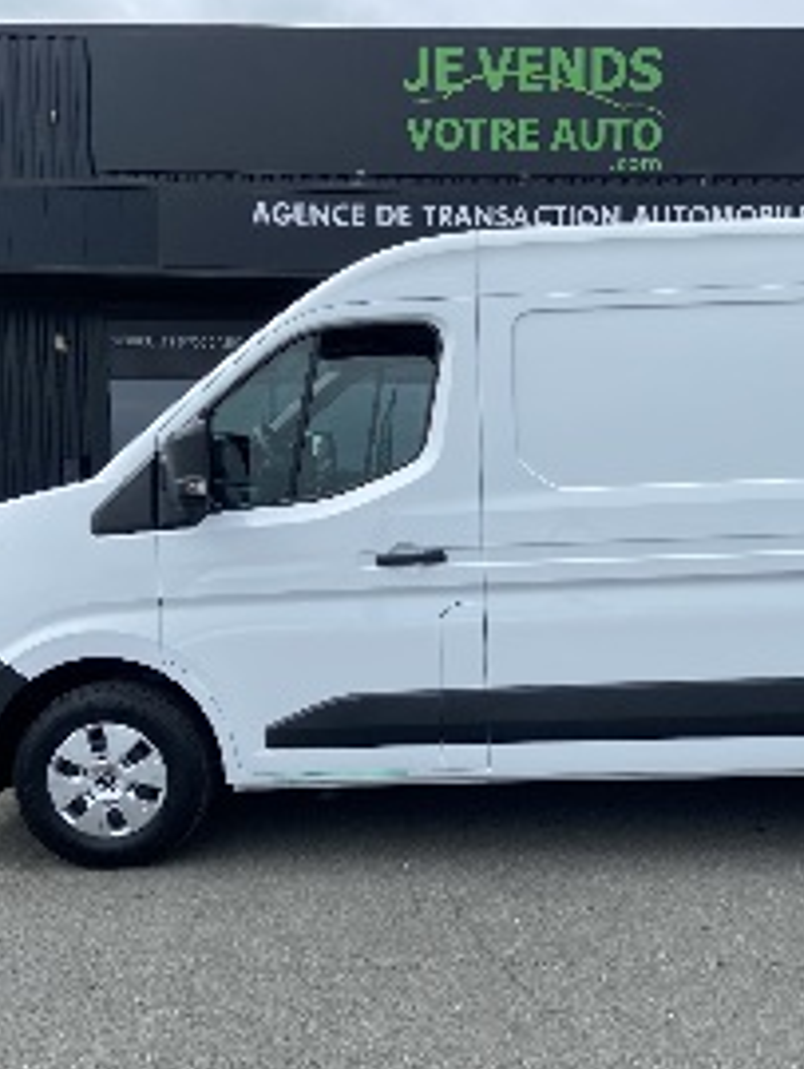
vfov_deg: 46.7
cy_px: 602
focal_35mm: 40
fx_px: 1237
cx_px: 562
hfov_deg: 35.5
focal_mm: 4.25
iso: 32
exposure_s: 1/3040
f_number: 1.8
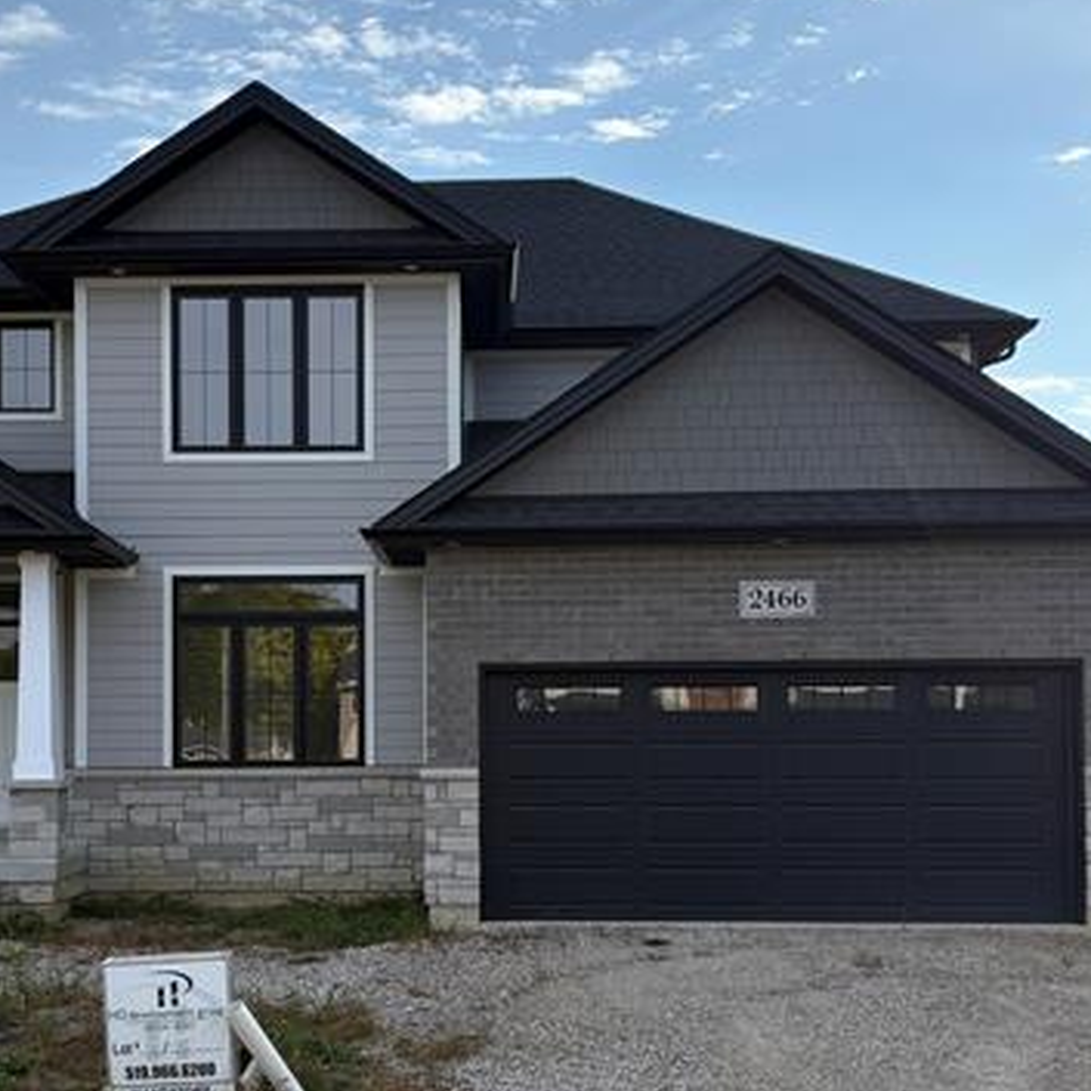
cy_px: 698
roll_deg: +0.3
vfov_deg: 33.8
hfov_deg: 33.9
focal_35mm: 50
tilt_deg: +2.0
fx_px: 1783
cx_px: 436
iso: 50
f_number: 1.6
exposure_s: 1/3279
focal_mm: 5.96
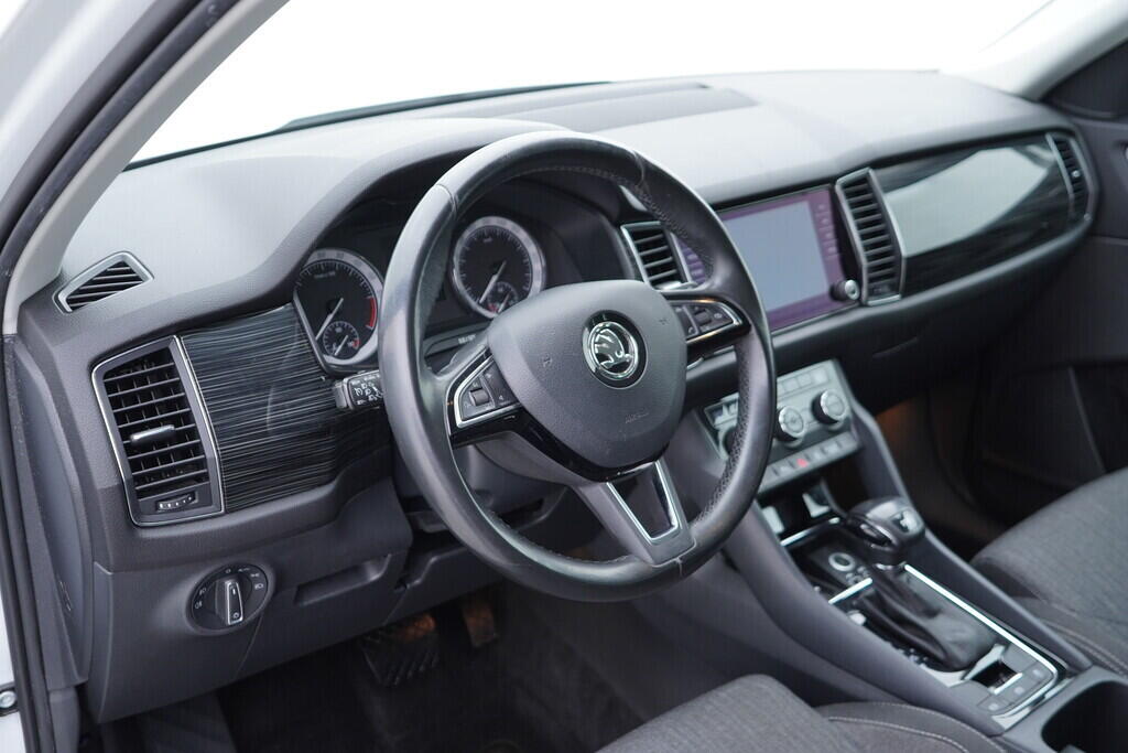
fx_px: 1128
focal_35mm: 36
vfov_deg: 36.9
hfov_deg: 53.1
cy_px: 376
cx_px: 564
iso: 250
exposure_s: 1/40
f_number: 2.8
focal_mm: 24
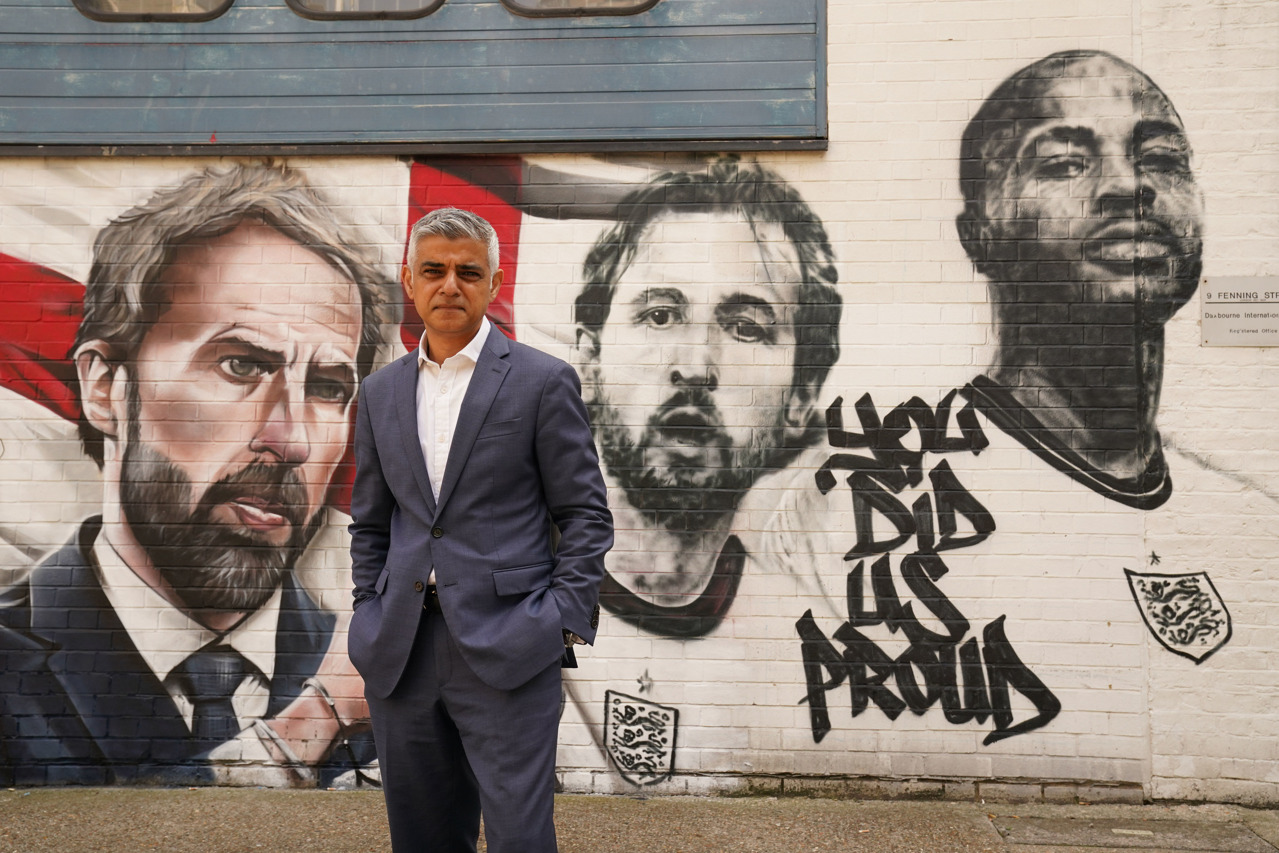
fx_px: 1314
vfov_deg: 35.9
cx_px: 640
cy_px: 426
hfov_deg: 51.9
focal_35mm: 37
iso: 800
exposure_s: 1/800
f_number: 5.6
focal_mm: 37
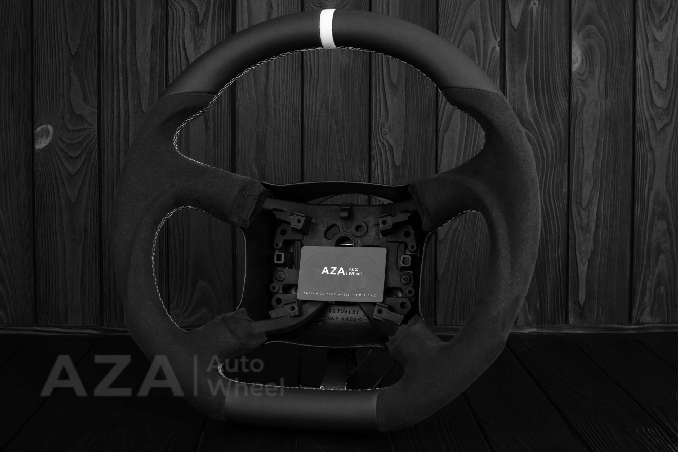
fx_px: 989
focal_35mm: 52
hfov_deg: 37.8
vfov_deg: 25.8
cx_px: 339
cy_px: 226
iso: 500
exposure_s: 1/125
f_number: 6.3
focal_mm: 35
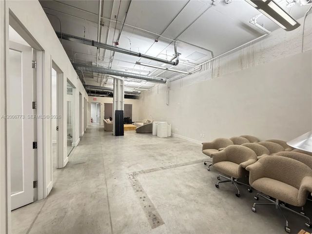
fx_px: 126
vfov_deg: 85.7
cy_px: 117
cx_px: 156
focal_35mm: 14
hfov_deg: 102.1
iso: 400
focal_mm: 2.22
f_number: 2.2
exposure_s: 1/60
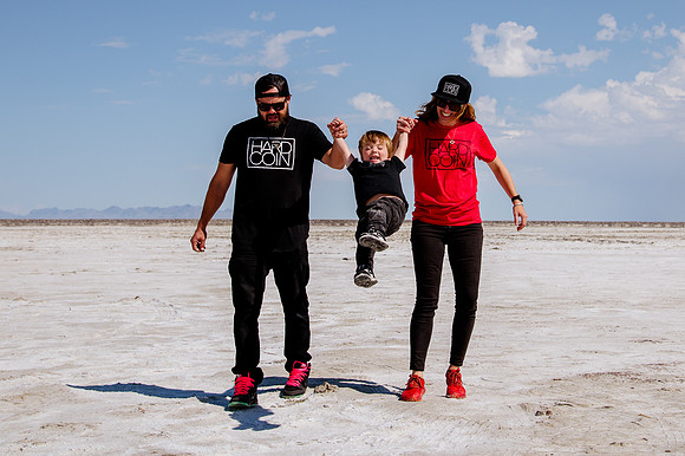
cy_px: 84
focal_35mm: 74
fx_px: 1410
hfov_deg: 27.2
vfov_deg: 18.2
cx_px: 421
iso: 160
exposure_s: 1/2000
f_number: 6.3
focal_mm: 44
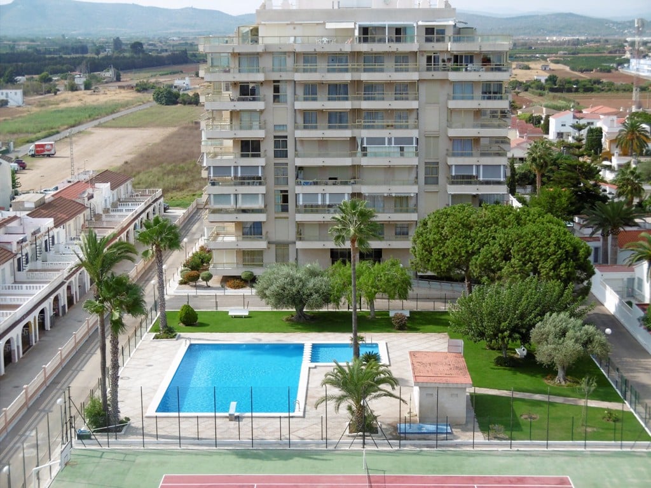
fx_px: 1110
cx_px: 326
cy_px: 244
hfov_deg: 32.7
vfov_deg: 24.8
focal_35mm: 59
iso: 100
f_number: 4.2
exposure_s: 1/800
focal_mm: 10.5
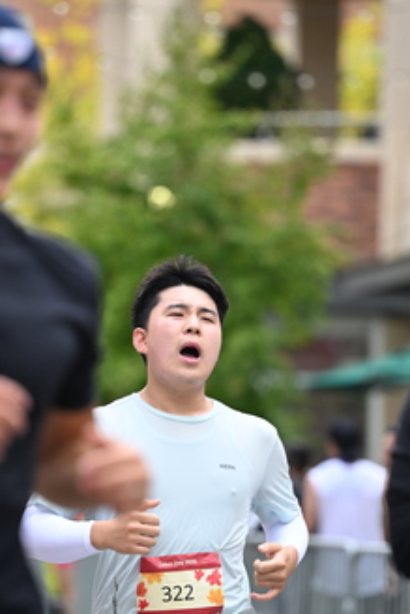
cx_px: 181
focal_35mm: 235
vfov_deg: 8.8
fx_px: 4010
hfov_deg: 5.9
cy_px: 373
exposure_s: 1/2500
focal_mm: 140
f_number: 2.8
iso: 640
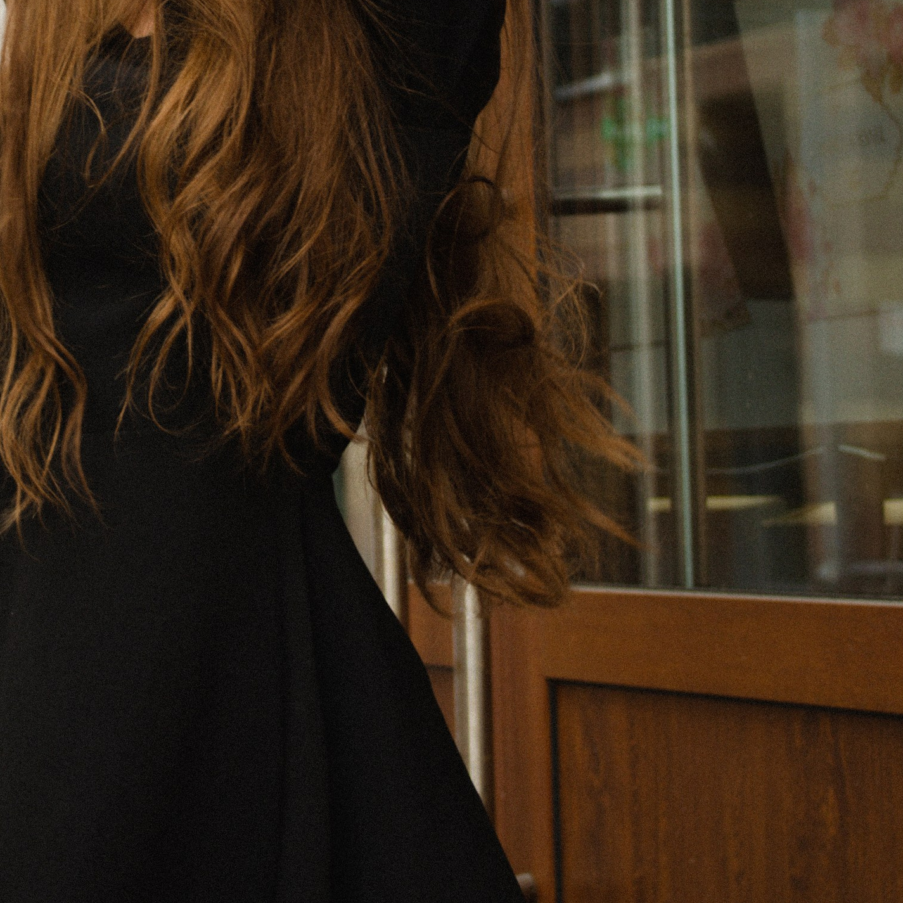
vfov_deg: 12.6
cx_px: 112
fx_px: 4073
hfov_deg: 12.6
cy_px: 96
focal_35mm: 138
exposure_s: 1/100
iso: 100
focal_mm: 40
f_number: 5.3
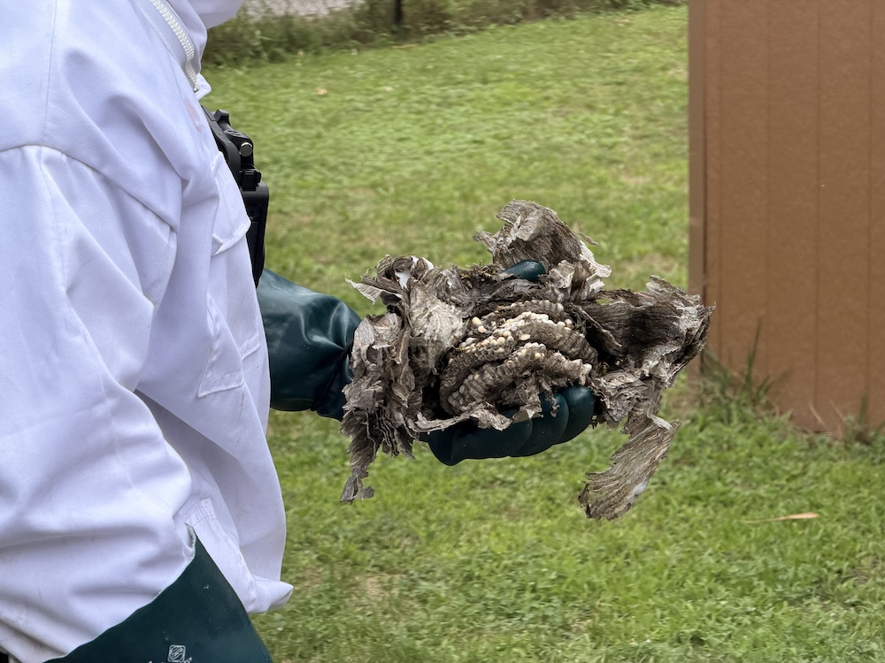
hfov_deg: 19.6
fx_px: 2557
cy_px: 332
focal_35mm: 100
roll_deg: +1.6
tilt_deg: -12.0
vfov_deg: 14.8
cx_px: 442
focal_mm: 16.89
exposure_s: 1/294
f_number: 2.8
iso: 50
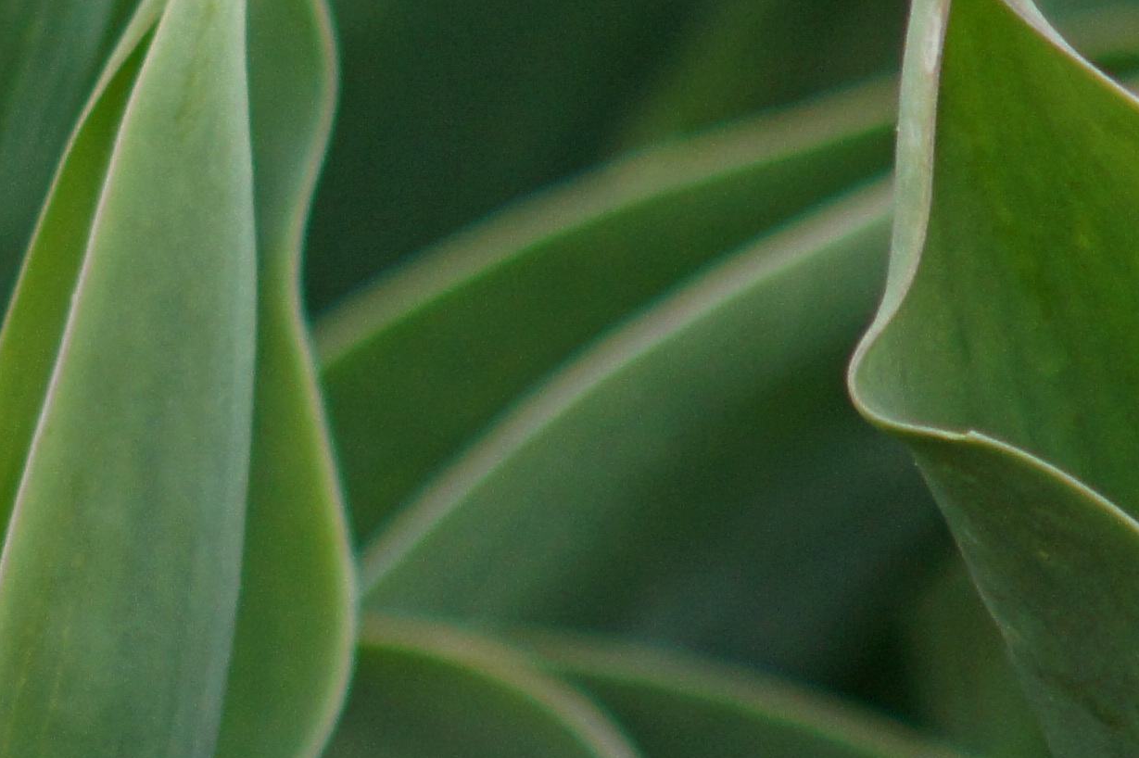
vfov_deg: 1.2
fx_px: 37217
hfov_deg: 1.8
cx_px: -499
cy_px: -424
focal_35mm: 1177
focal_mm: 210
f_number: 4
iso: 800
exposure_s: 1/320
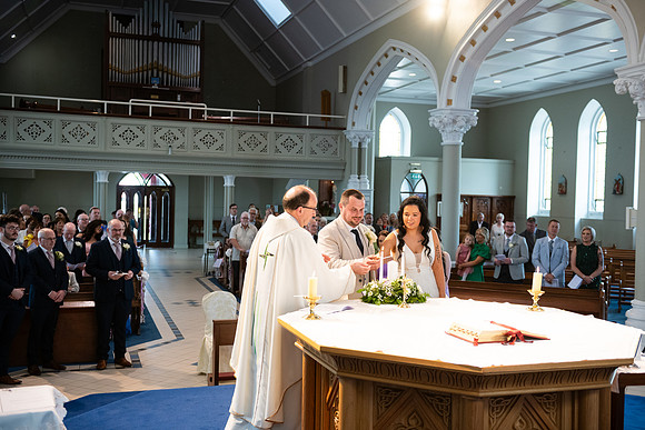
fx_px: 717
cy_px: 215
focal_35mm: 40
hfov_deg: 48.4
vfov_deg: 33.4
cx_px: 322
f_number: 3.5
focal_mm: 40
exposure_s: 1/160
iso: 800
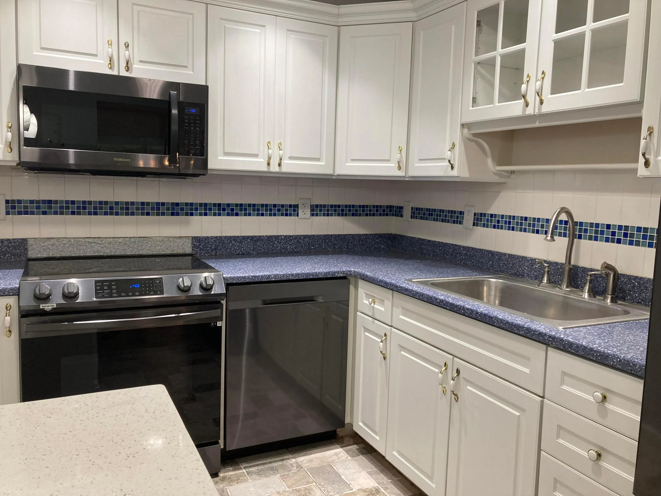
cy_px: 248
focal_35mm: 28
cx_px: 330
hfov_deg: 63.4
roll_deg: -1.9
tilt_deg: -6.1
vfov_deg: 49.7
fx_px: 535
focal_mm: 3.99
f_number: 1.8
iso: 100
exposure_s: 1/60
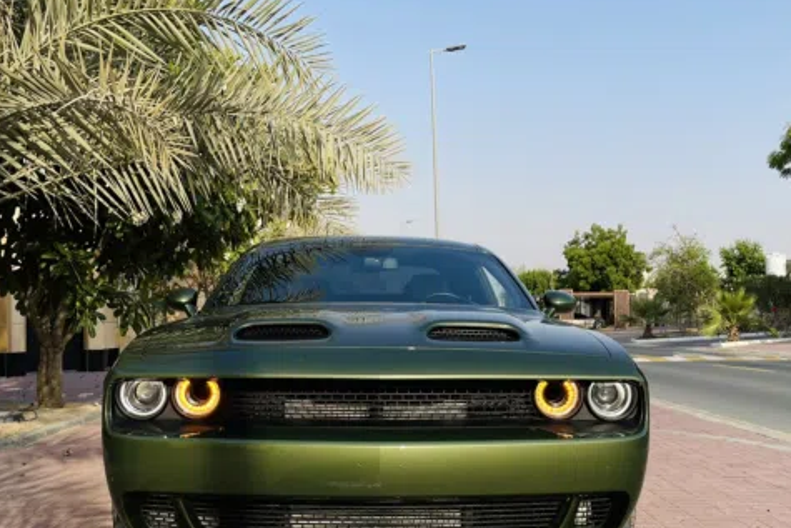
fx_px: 769
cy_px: 315
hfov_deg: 54.4
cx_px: 366
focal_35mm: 35
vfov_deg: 37.7
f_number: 1.6
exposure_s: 1/2660
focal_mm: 5.1
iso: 32
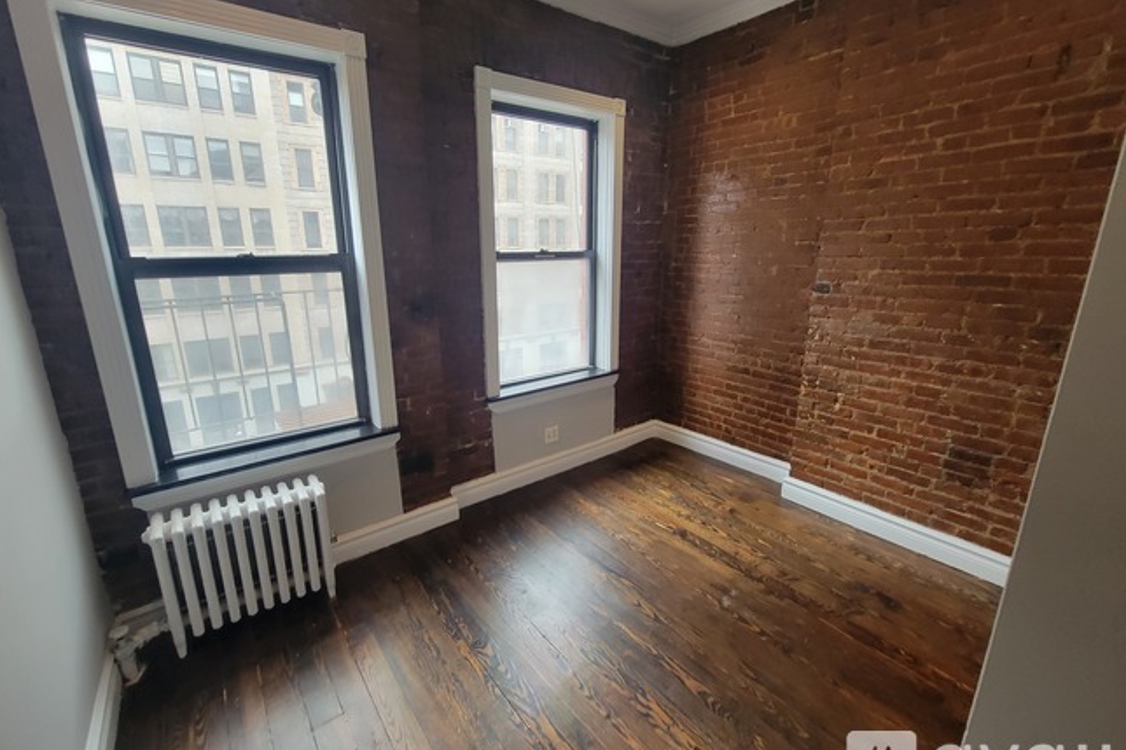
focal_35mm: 14
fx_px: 438
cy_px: 364
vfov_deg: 81.2
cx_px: 546
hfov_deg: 104.2
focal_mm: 2.2
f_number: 2.2
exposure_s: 1/60
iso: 125
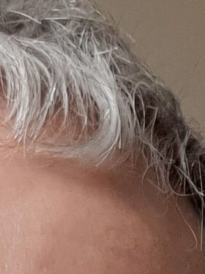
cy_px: 888
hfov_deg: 6.7
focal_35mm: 219
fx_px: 1731
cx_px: -67
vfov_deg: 7.6
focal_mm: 2.92
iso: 100
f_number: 1.7
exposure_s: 1/100
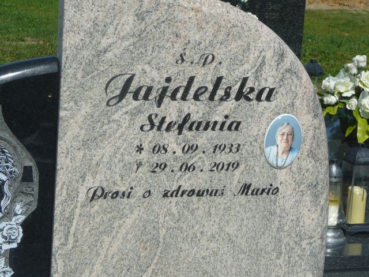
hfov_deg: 20.7
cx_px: 184
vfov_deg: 15.6
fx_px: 1013
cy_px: 138
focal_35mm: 95
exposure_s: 1/500
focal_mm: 14.1
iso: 80
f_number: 6.3
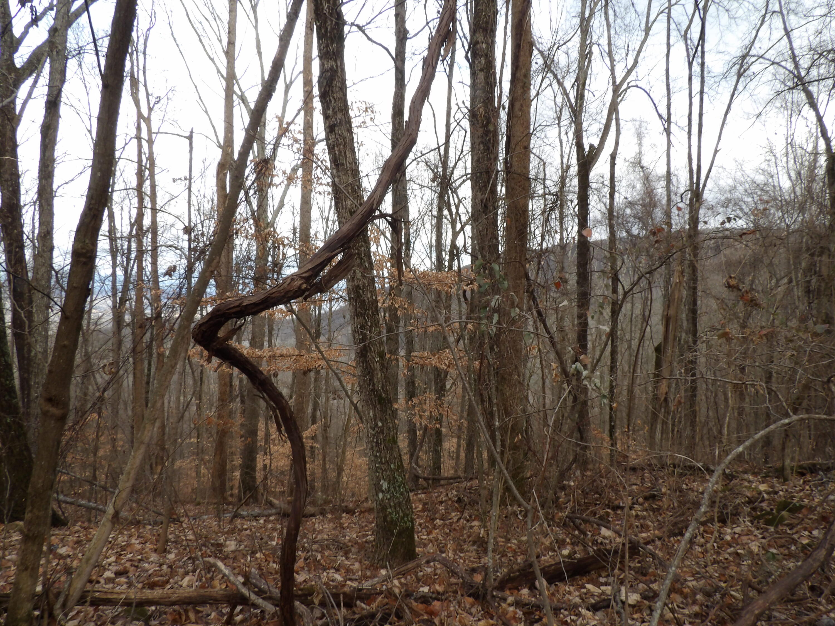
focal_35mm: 24
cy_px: 313
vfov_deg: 56.8
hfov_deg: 71.6
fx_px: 579
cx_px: 418
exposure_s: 1/60
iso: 110
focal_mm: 4.3
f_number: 7.4
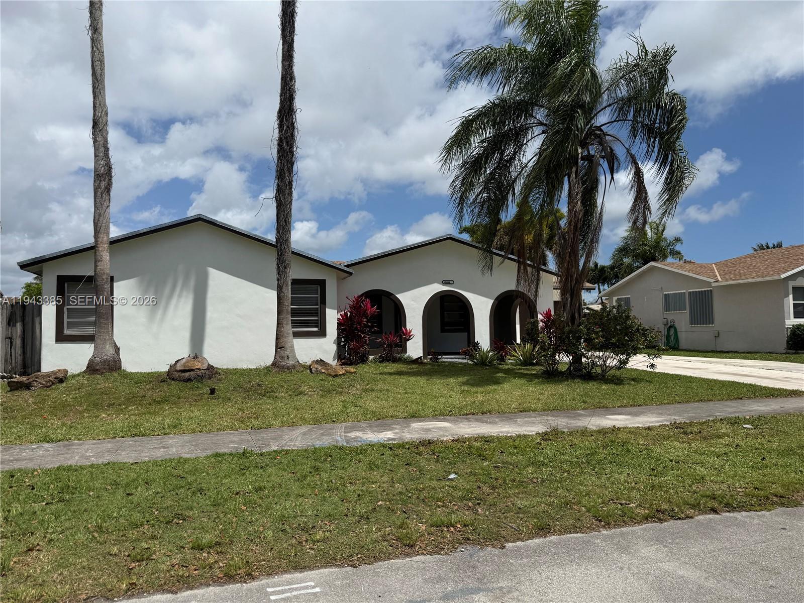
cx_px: 402
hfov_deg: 71.6
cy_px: 302
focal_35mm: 24
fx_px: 557
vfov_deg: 56.8
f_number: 1.78
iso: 80
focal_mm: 6.76
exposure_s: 1/9091
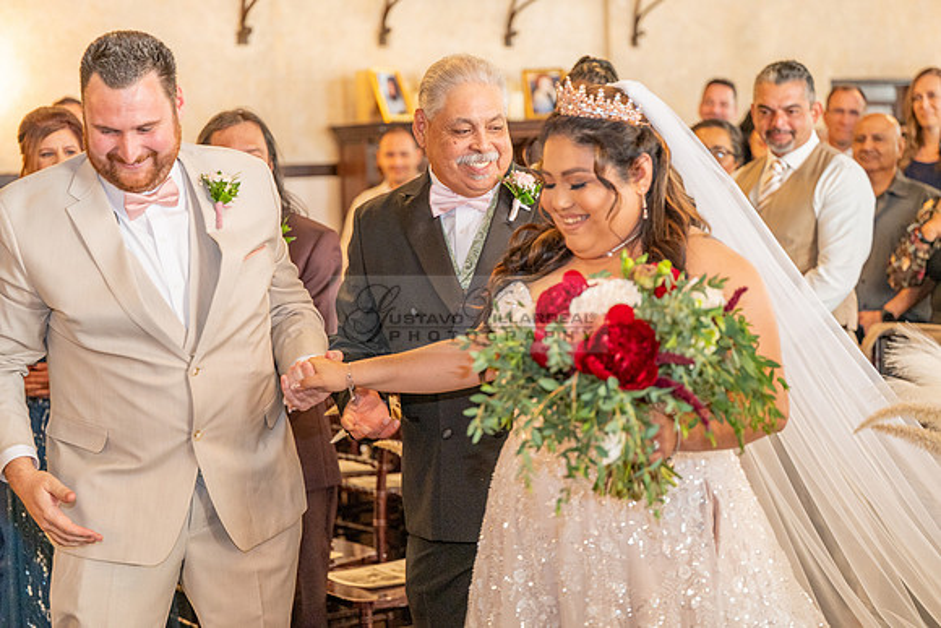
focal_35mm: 70
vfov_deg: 19.5
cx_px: 470
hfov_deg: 28.8
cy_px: 314
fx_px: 1830
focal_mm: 70
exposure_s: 1/125
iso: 1600
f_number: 2.8
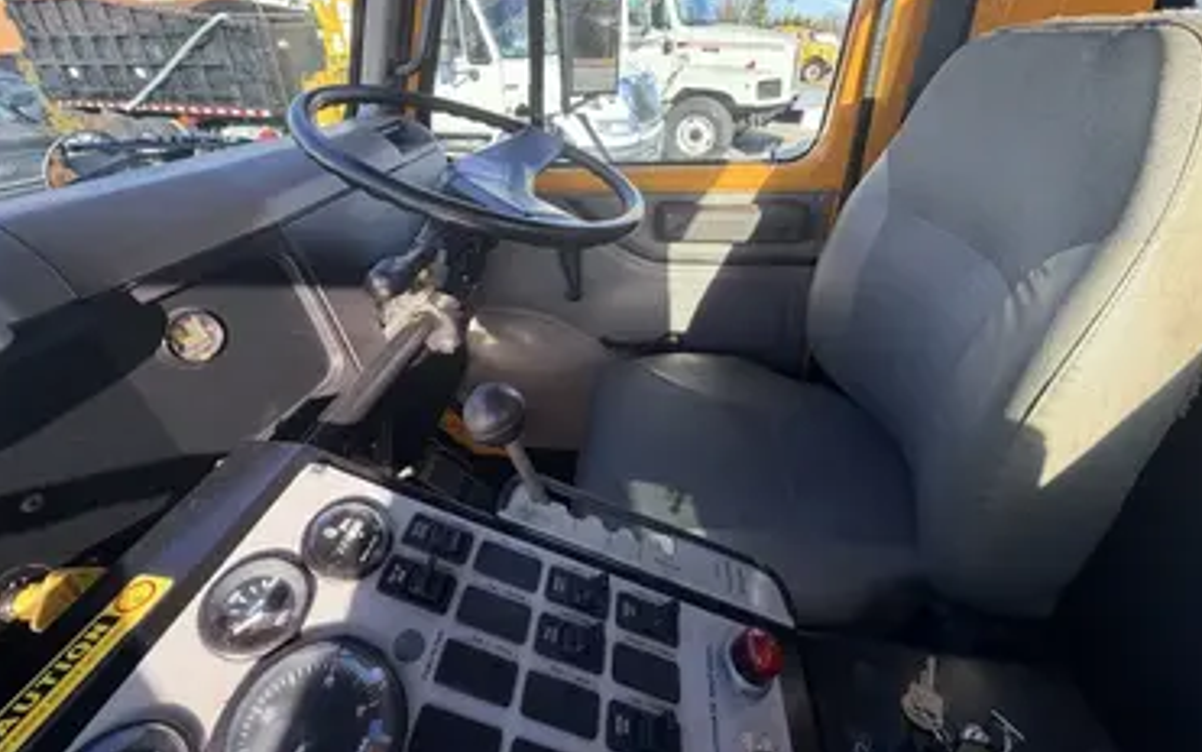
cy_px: 285
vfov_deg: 70.2
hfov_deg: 97.8
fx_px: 524
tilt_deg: -24.4
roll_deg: +0.1
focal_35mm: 16
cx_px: 577
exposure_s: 1/250
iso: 40
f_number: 2.2
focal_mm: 2.22
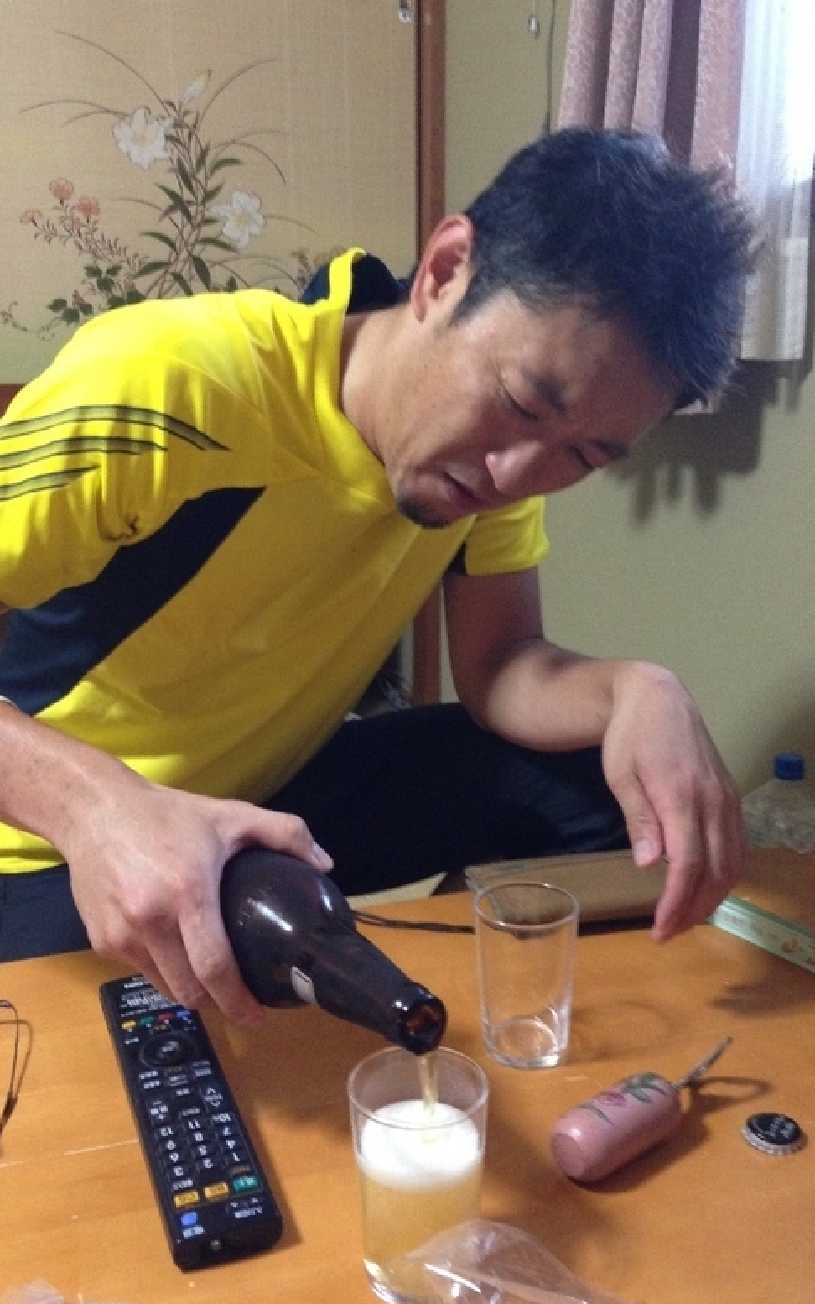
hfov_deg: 35.3
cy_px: 655
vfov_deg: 54.0
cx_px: 384
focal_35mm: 36
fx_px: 1279
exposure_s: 1/20
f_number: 2.4
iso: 320
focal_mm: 4.12
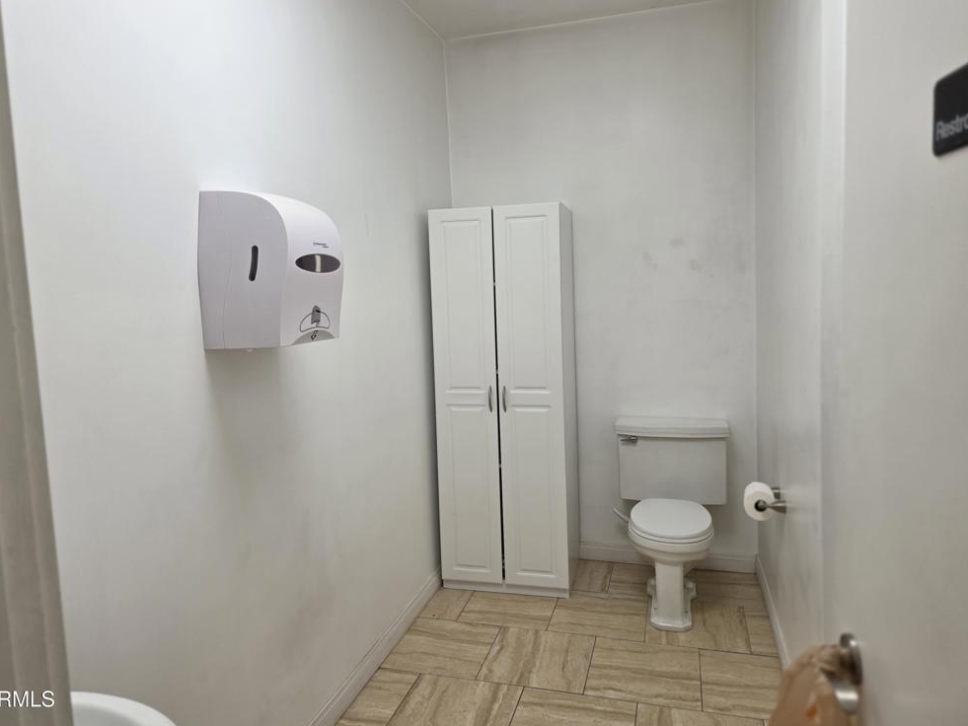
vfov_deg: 56.8
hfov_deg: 71.6
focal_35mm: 24
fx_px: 671
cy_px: 355
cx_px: 484
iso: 50
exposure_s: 1/180
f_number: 1.7
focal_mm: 6.3
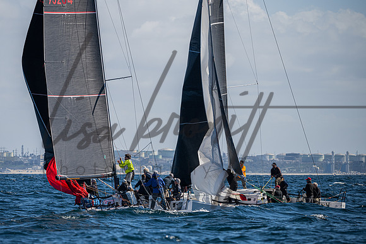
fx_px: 2773
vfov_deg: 5.0
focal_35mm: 273
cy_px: 114
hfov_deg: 7.6
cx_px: 142
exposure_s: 1/3200
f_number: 5
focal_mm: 220
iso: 400
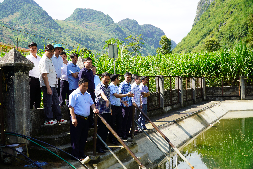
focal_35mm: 38
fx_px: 264
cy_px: 84
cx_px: 126
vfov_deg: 35.5
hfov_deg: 51.3
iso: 100
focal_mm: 25
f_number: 5
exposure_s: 1/250
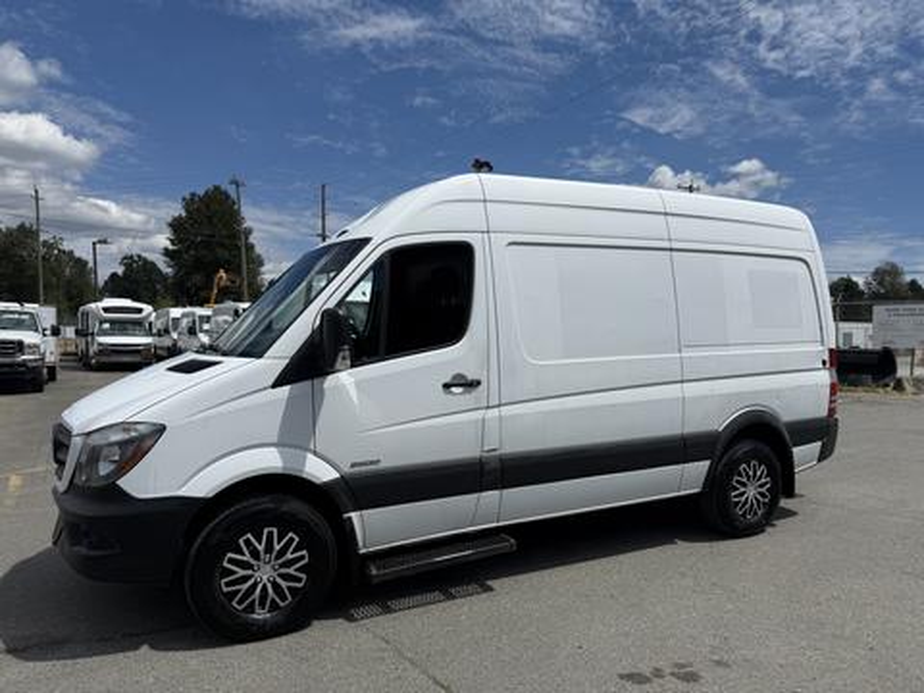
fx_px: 641
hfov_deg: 71.6
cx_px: 462
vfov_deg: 56.8
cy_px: 346
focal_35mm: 24
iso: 80
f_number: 1.78
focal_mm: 6.76
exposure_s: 1/14286
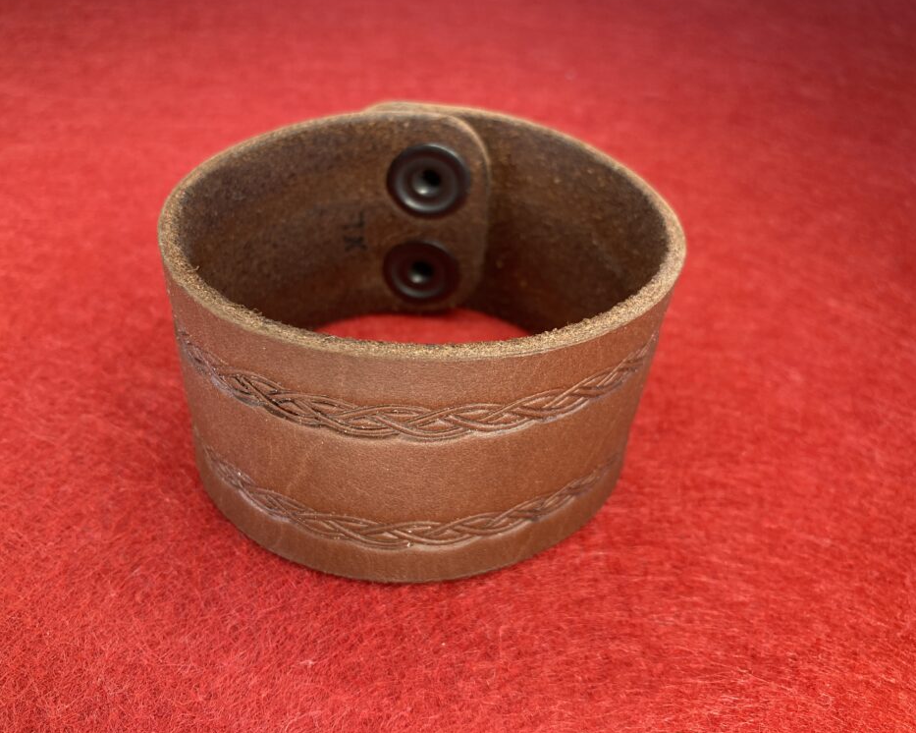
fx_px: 813
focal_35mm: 30
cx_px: 439
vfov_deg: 48.5
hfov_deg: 58.8
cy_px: 366
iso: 100
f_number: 1.8
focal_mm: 3.99
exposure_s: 1/55
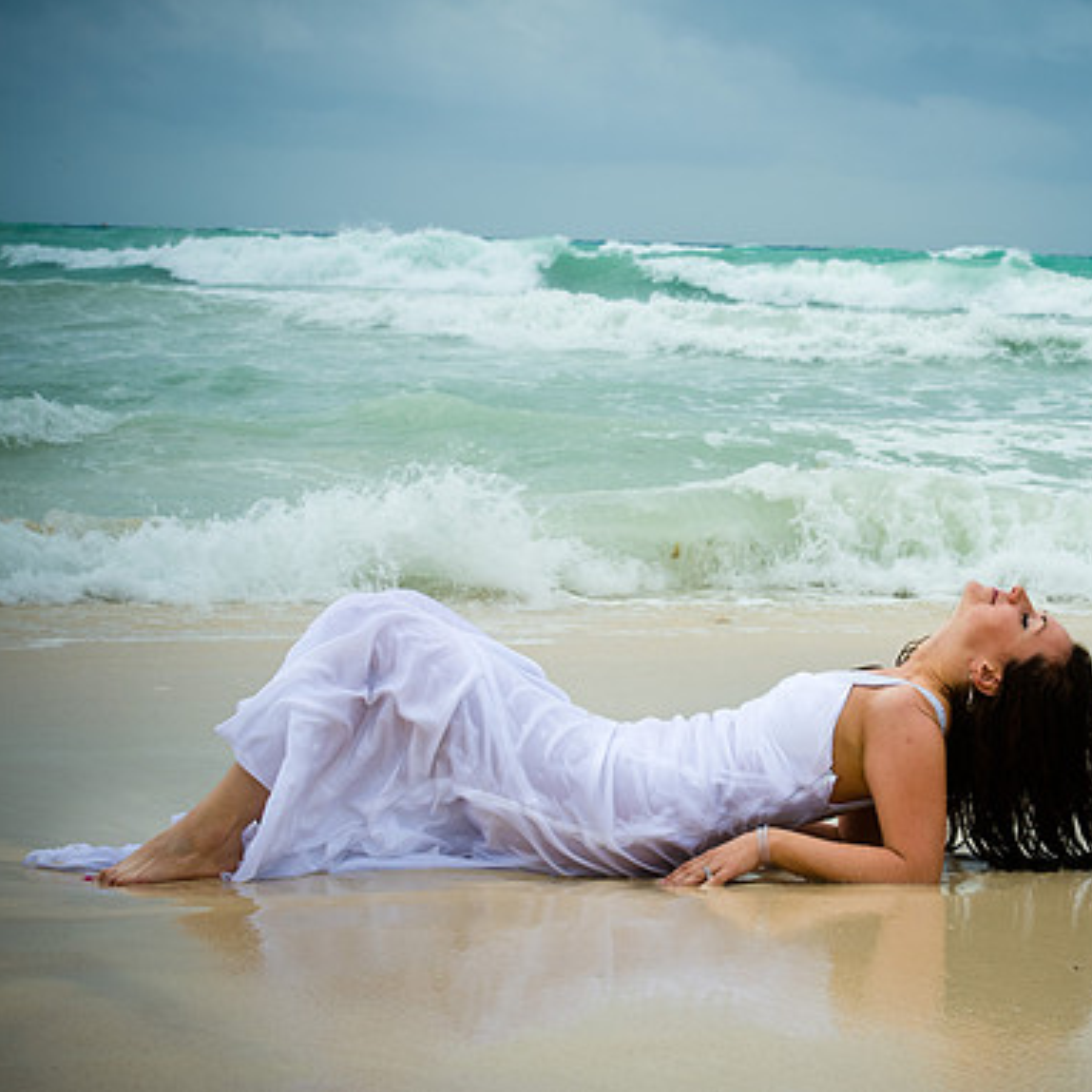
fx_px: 3212
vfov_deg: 19.3
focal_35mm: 90
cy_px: 545
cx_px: 798
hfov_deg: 19.2
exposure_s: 1/125
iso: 400
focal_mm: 70
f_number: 11
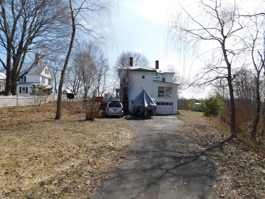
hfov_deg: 71.6
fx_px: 184
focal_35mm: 24
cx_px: 132
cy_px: 100
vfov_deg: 56.8
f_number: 6
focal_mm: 4.1
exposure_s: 1/500
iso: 125
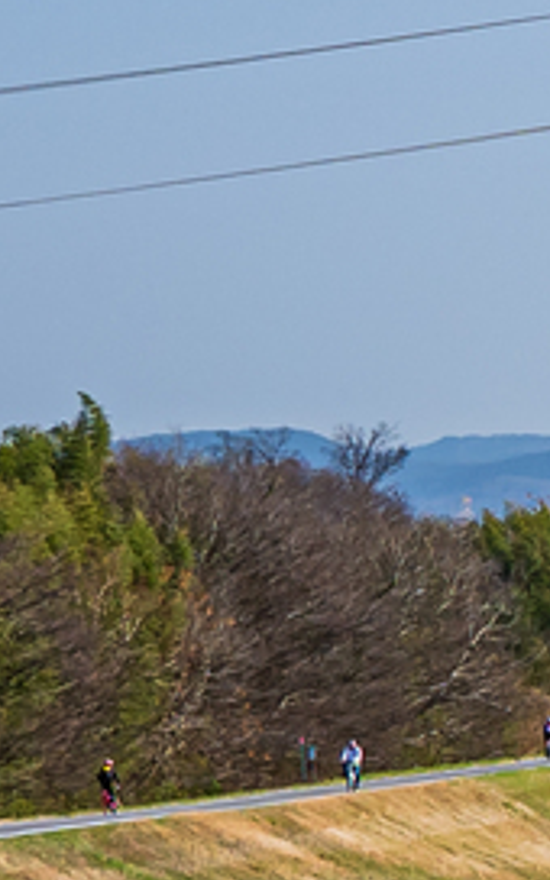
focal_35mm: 367
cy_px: 798
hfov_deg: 3.2
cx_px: 3209
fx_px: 8802
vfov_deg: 5.7
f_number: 8
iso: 200
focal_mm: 49
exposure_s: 1/160
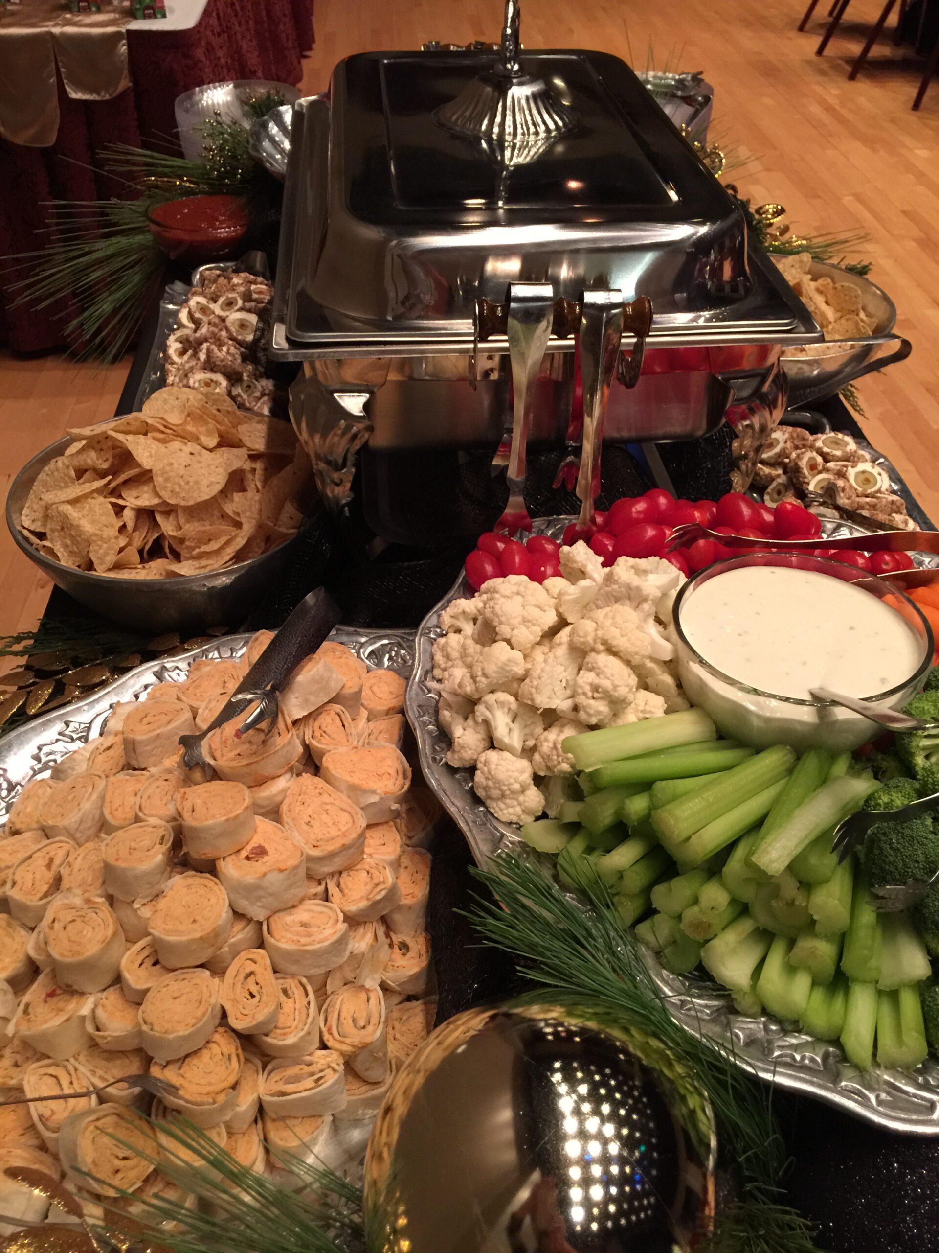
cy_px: 626
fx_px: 1049
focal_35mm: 29
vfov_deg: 61.7
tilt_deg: -40.4
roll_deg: -0.1
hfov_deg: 48.2
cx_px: 470
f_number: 2.2
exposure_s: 1/8
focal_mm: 4.15
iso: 125
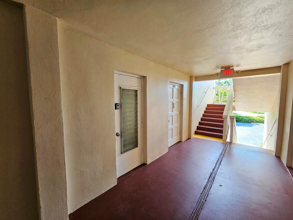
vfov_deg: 89.9
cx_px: 146
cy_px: 110
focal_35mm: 13
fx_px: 110
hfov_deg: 106.2
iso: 100
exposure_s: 1/77.4
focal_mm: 2.2
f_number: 2.2
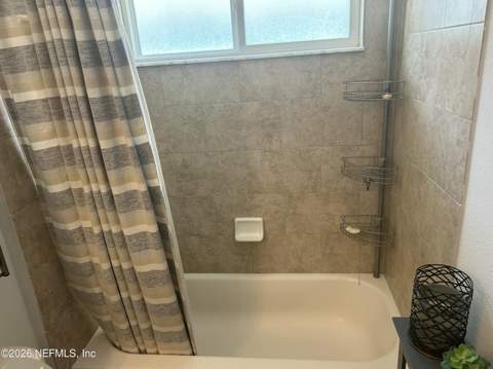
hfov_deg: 67.4
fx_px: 370
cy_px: 184
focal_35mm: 26
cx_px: 246
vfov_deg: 53.0
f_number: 1.5
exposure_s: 1/120
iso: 100
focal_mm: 5.7
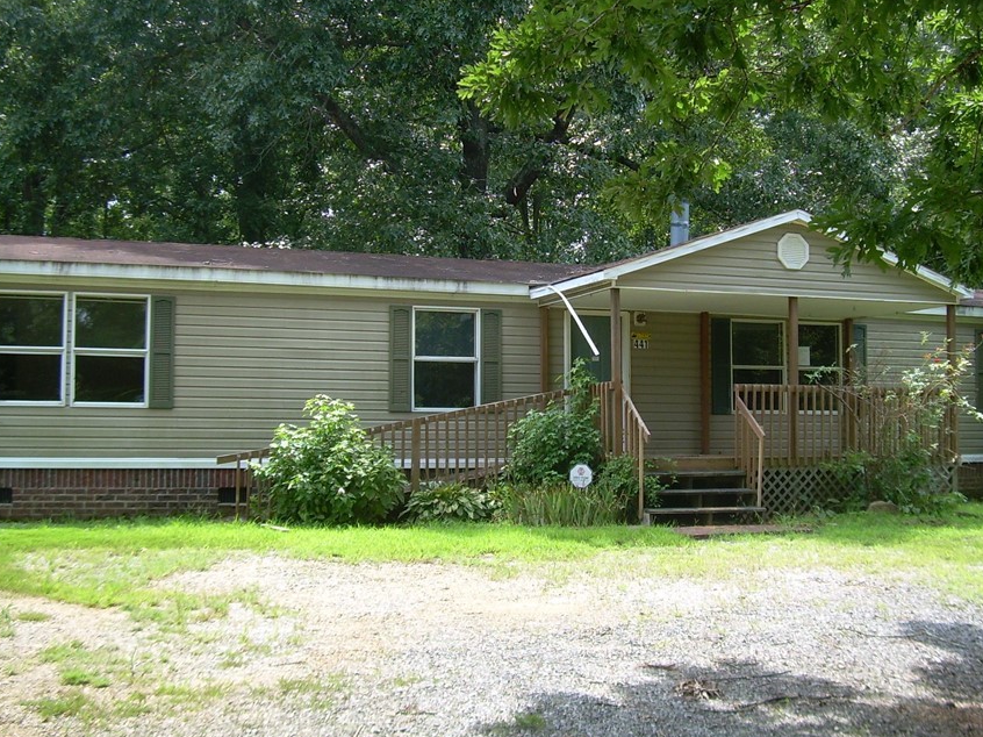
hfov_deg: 41.1
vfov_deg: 31.5
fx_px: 1306
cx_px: 577
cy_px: 324
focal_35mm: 46
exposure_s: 1/250
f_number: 2.8
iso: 50
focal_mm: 6.3
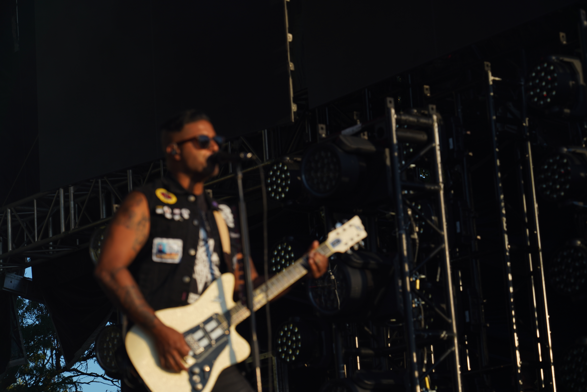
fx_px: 1712
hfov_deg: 19.5
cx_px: 294
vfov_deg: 13.0
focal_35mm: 105
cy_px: 196
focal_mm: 105
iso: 100
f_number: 6.3
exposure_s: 1/320
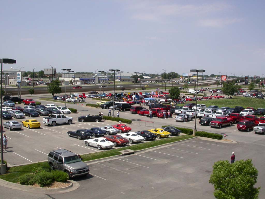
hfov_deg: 49.0
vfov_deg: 37.7
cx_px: 132
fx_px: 291
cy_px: 100
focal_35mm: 38
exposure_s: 1/479
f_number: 7.5
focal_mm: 7.85
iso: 100
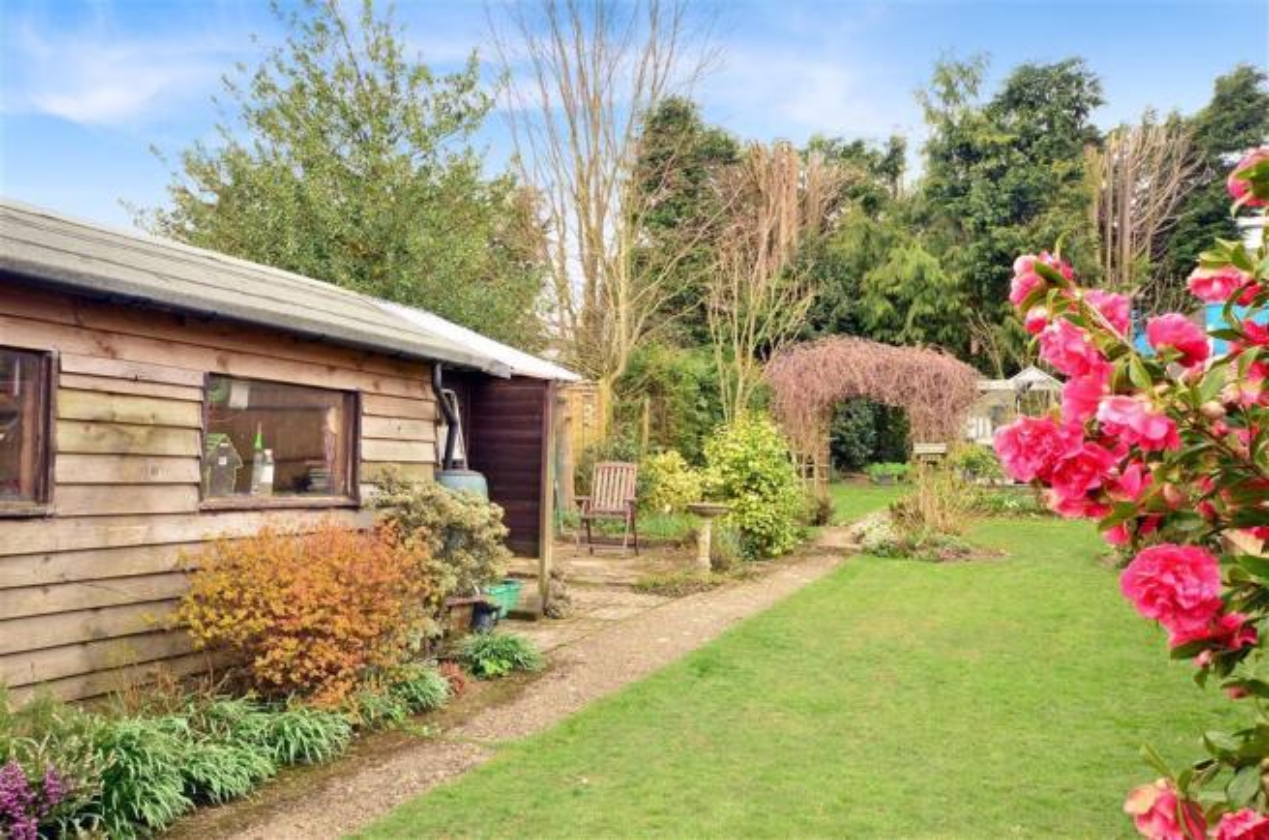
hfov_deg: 62.0
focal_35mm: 30
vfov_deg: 43.4
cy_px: 420
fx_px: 1055
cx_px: 634
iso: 640
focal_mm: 20
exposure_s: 1/50
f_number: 10
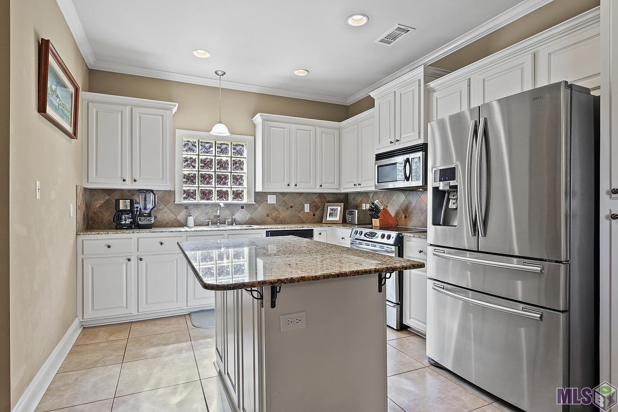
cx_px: 309
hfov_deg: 86.9
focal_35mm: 19
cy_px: 206
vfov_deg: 64.6
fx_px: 326
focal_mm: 19
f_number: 14
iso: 200
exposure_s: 1/6
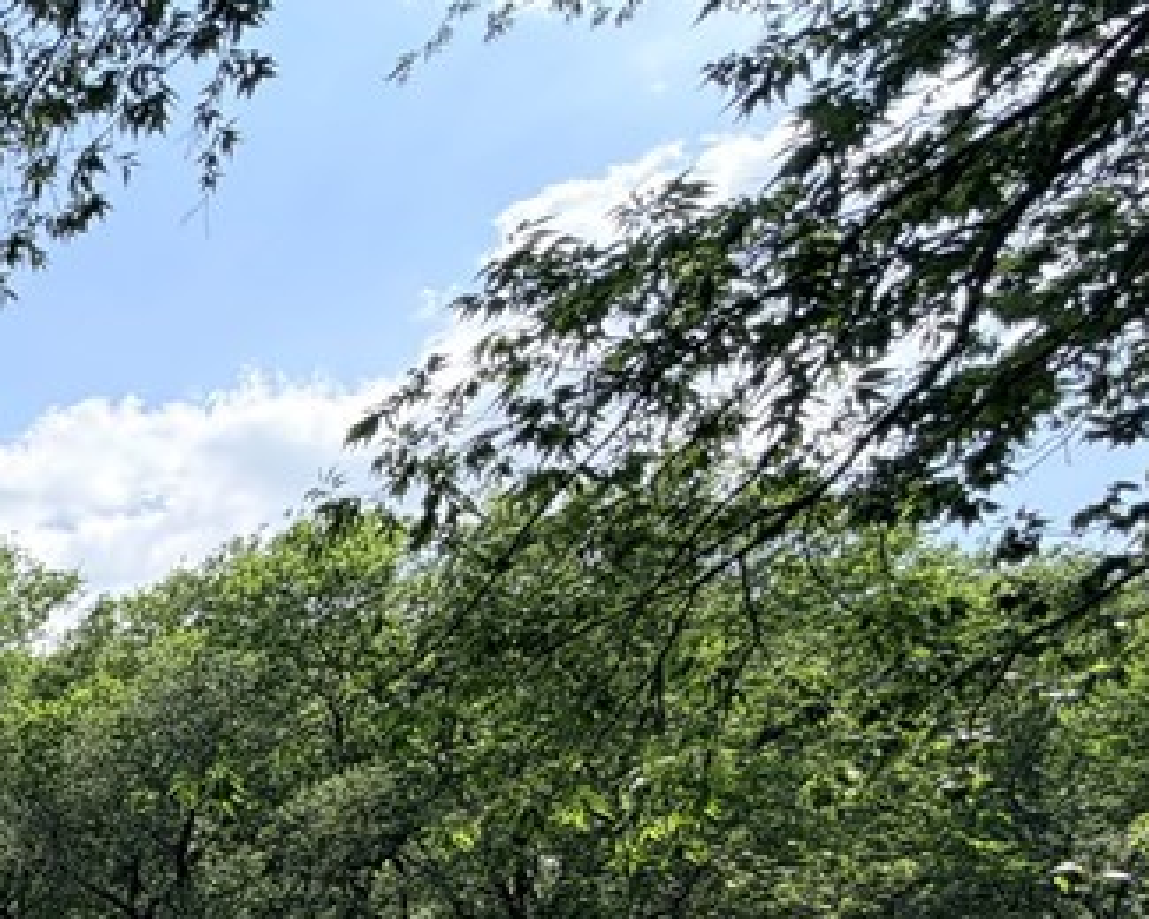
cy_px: 1004
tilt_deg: +4.3
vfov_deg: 31.2
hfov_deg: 28.4
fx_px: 1462
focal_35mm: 43
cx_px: -566
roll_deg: -1.1
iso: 25
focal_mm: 2.22
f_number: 2.2
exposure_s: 1/799
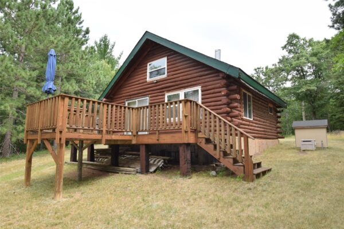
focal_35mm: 21
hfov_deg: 81.2
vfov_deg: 59.5
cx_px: 172
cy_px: 114
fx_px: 201
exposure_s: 1/200
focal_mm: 14
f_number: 11
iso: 320
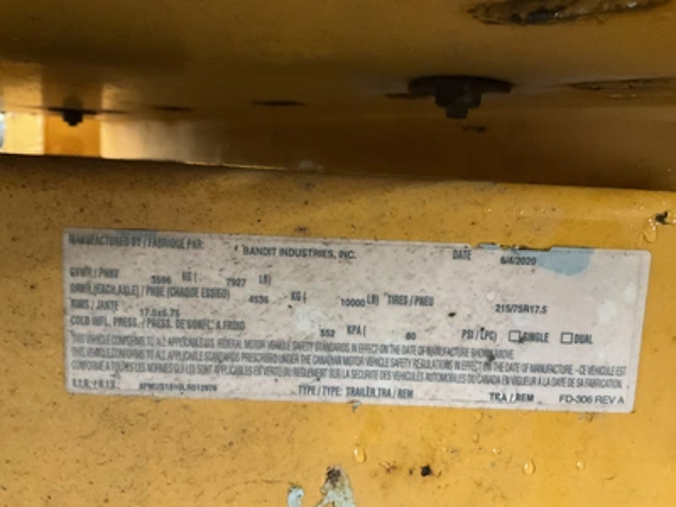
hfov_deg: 61.7
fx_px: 566
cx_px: 338
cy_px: 254
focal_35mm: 29
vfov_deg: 48.2
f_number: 1.8
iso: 500
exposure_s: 1/30
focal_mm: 3
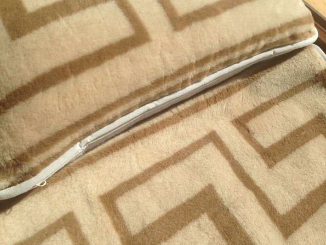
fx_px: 311
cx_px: 163
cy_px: 122
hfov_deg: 55.3
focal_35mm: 33
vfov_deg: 43.0
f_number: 2.4
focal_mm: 4.13
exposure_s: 1/1808
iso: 50
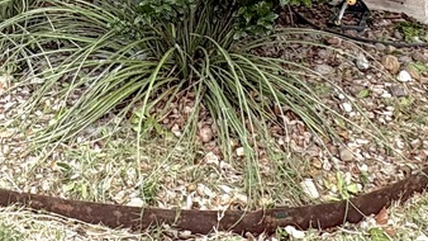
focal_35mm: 65
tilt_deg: -9.8
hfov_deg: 30.4
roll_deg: +0.3
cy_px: -150
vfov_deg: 16.4
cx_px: 14
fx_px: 738
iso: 40
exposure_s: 1/430
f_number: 2.2
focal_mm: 2.22
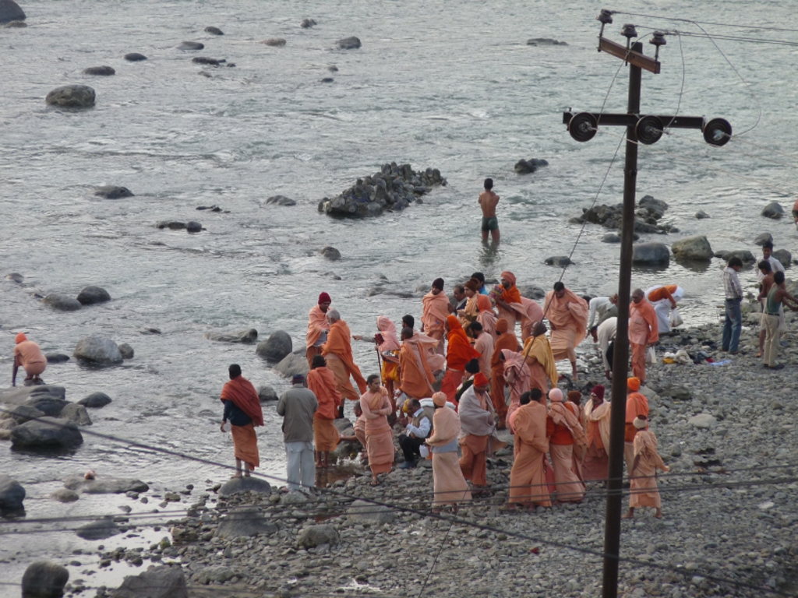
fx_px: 7354
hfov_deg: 6.2
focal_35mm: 319
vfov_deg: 4.7
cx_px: 399
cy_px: 299
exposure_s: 1/160
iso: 100
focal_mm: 56.7
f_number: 4
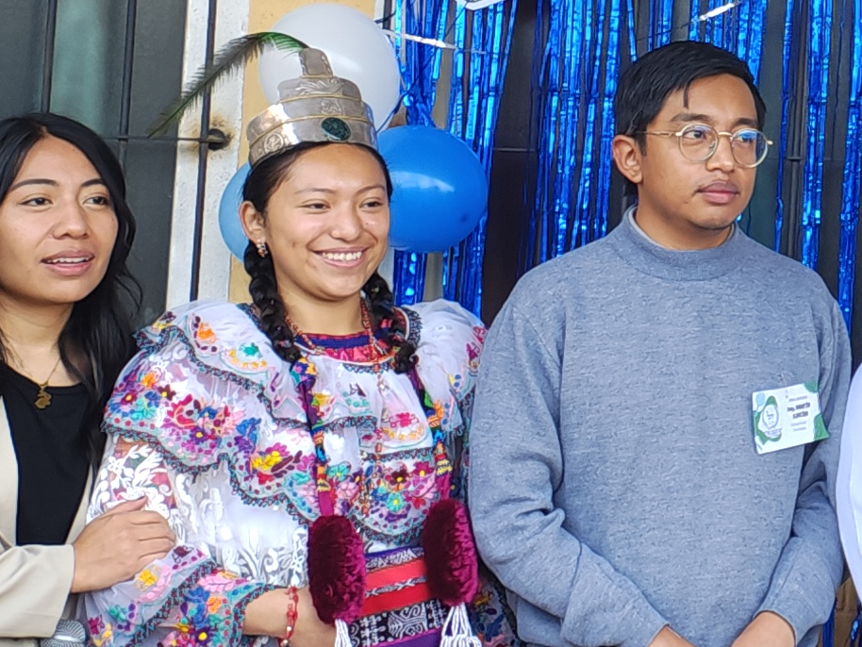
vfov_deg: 13.1
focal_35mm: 112
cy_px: 33
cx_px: 1303
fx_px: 2790
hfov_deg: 16.1
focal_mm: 5.89
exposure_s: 1/200
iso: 122
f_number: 1.4
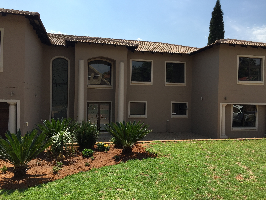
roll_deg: -3.5
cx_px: 133
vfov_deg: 48.2
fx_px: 223
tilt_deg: +1.1
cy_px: 100
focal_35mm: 29
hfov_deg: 61.7
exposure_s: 1/1647
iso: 32
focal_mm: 4.15
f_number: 2.2
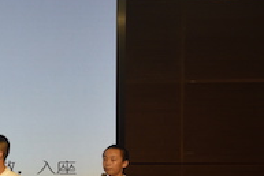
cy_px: 117
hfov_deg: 11.4
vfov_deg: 8.2
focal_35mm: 167
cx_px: -209
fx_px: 1226
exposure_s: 1/80
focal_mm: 46
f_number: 4.5
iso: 400
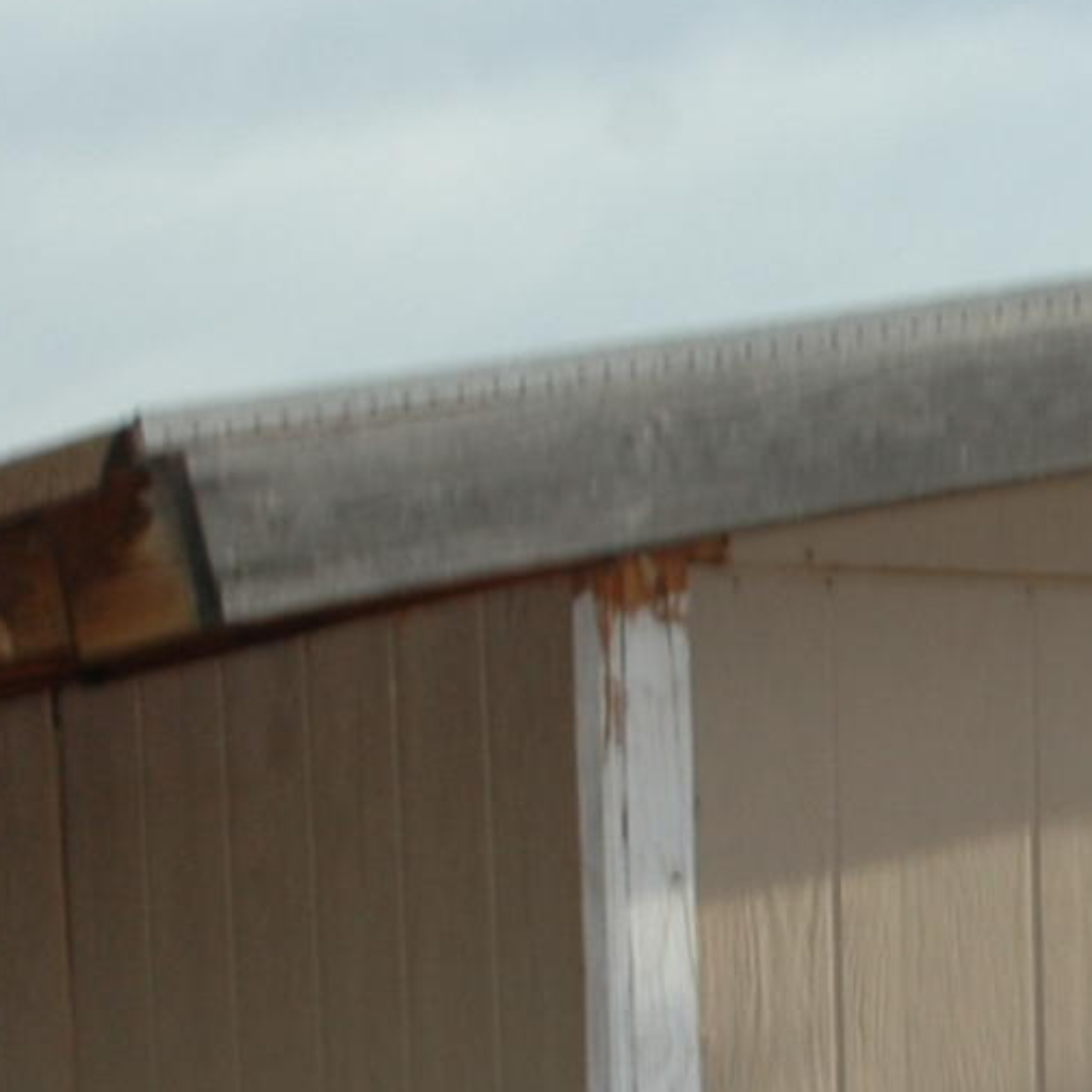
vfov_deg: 8.4
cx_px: 1662
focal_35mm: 205
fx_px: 7300
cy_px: 1592
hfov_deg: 8.4
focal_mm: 27
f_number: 8
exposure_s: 1/250
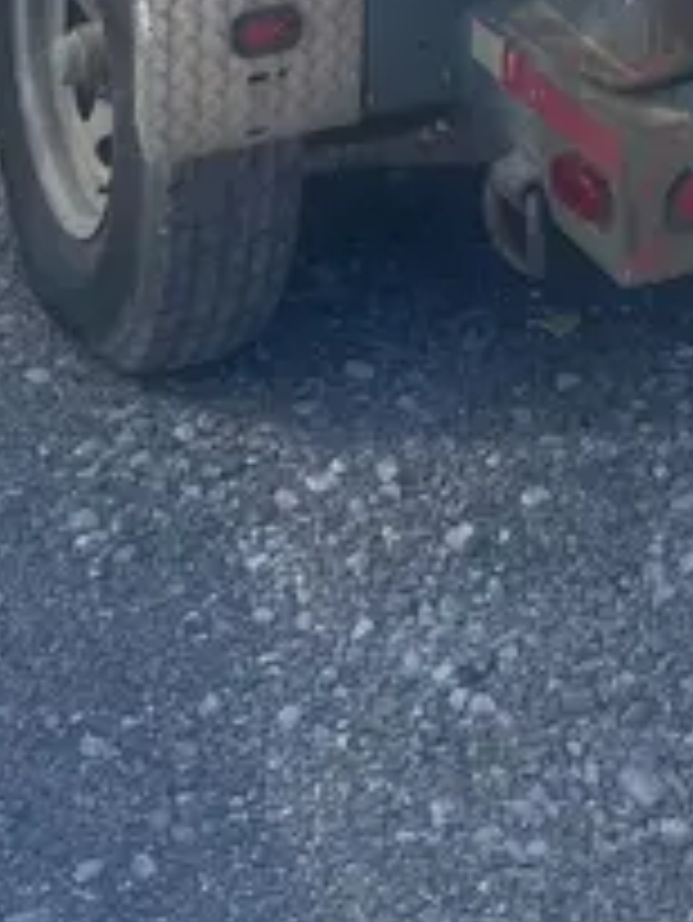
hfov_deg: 15.8
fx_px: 2480
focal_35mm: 93
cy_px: -457
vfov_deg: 18.6
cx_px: 594
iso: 32
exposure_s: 1/2174
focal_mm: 4.2
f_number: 1.6
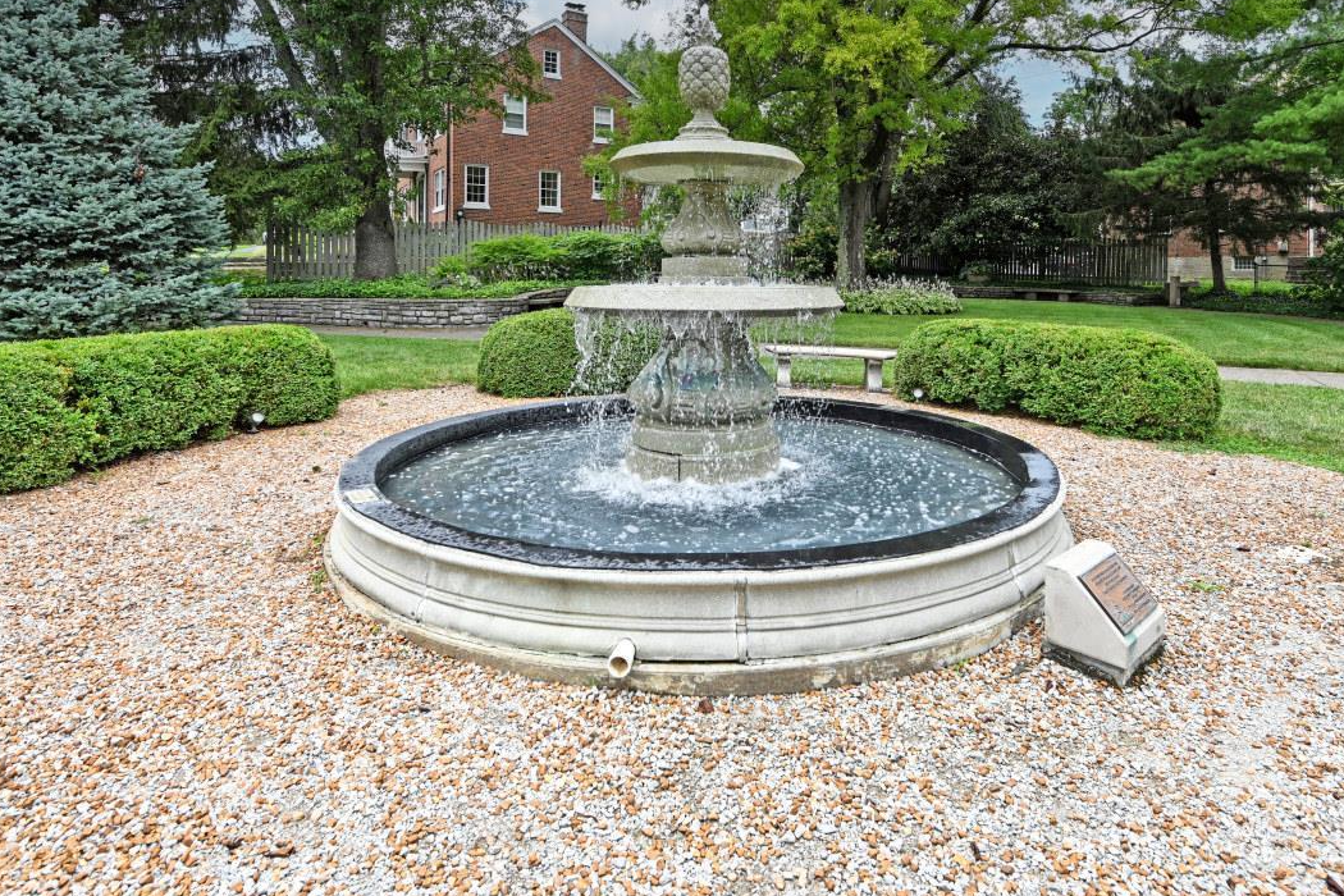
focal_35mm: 20
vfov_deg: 59.9
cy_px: 271
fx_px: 747
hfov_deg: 83.9
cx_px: 710
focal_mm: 14
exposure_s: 1/250
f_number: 5.6
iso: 140
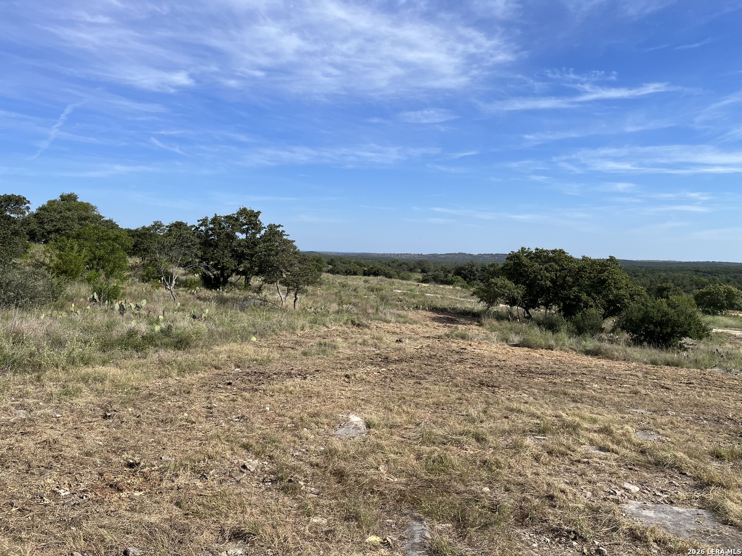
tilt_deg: -4.6
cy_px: 278
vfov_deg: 53.1
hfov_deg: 67.3
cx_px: 371
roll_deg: -1.5
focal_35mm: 26
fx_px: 557
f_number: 1.6
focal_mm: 5.1
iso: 50
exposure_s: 1/4016
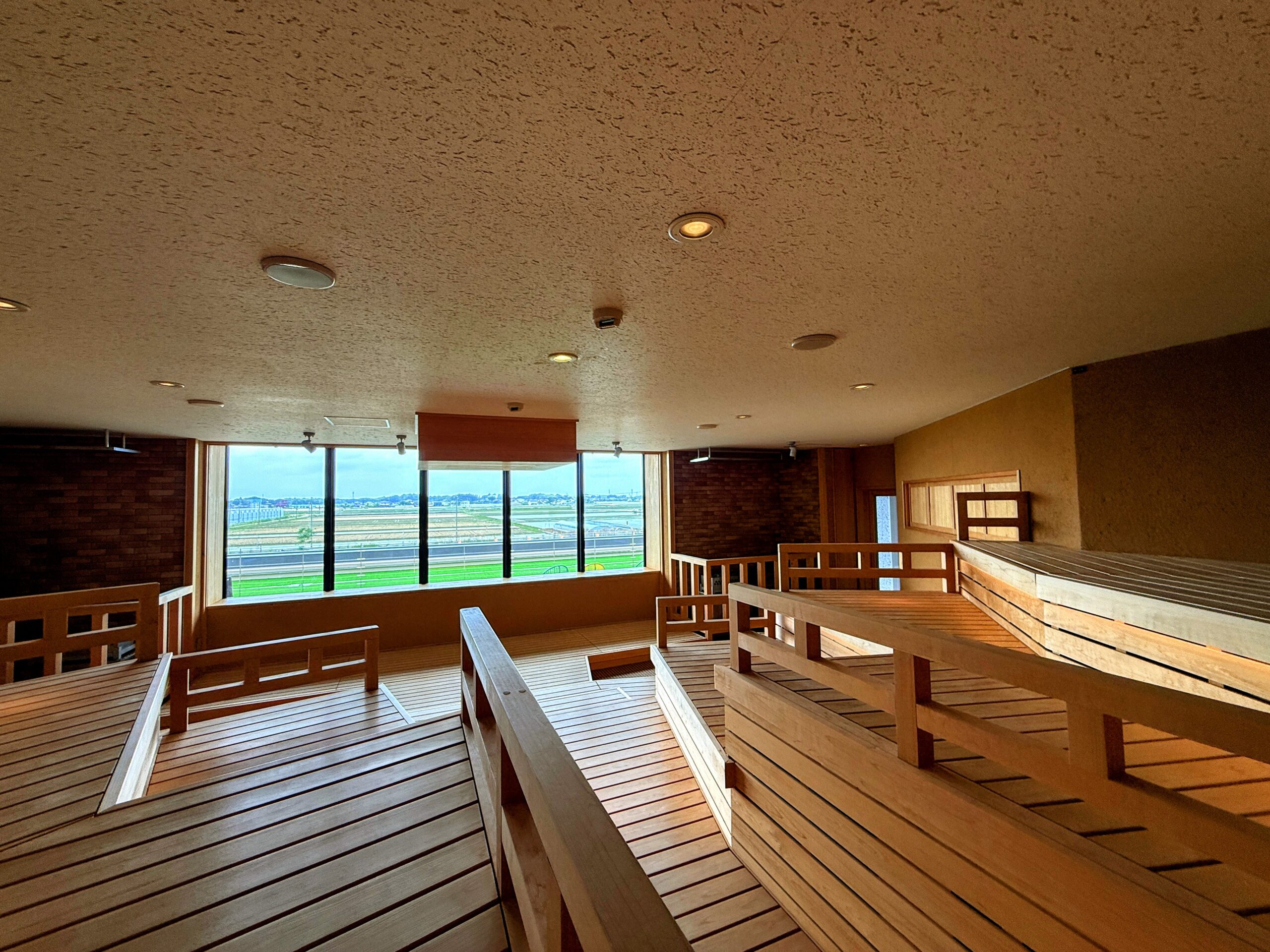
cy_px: 476
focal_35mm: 14
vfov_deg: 85.7
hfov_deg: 102.1
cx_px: 635
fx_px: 514
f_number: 2.2
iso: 64
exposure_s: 1/149
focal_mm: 2.22
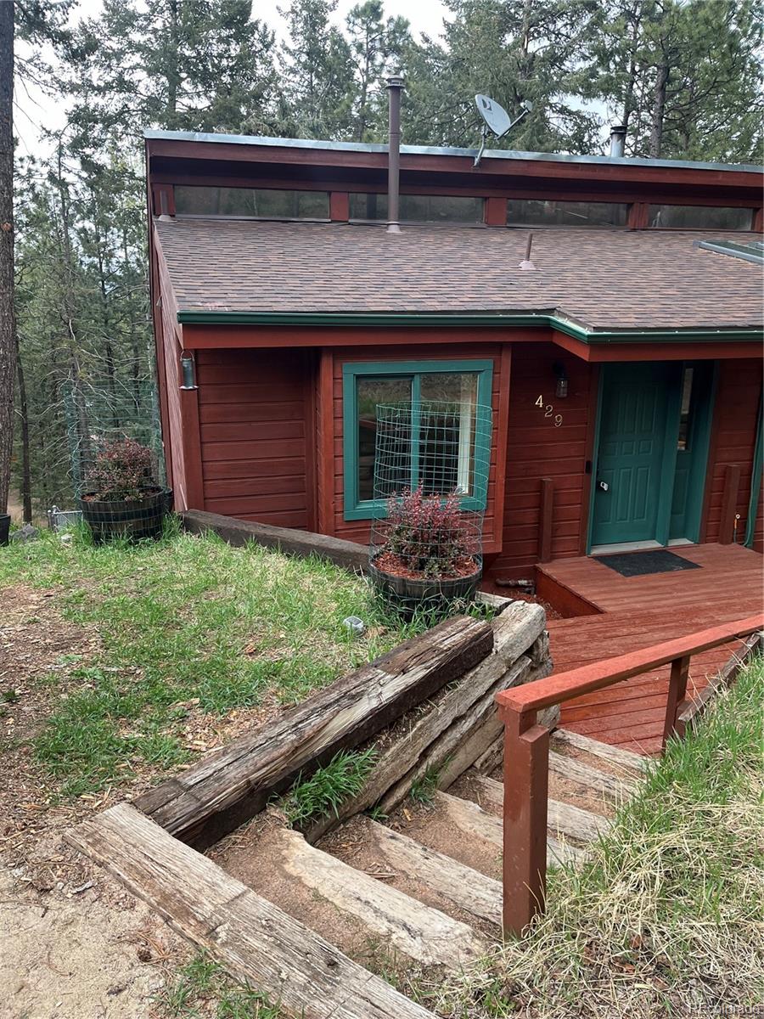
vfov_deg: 67.3
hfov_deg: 53.1
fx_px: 765
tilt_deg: -14.0
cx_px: 382
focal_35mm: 26
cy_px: 510
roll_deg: +0.4
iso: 100
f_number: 1.6
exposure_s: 1/121
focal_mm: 5.1
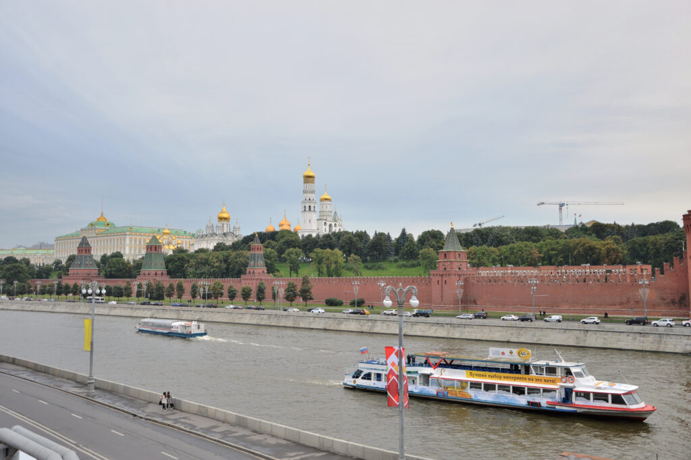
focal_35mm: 32
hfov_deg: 59.5
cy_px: 230
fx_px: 604
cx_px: 346
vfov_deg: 41.6
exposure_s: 1/50
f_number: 3.8
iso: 100
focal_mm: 21
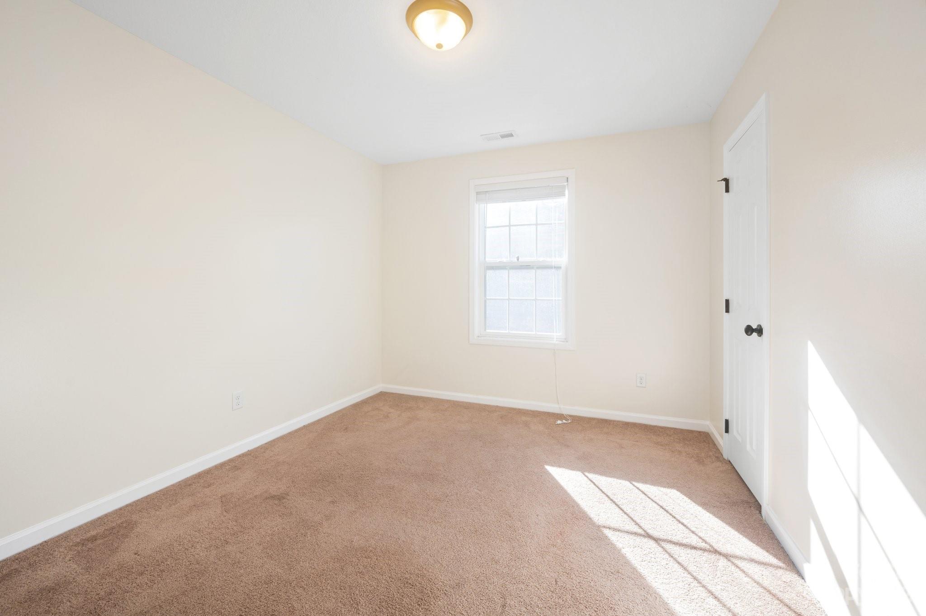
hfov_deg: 104.3
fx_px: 360
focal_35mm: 14
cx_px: 463
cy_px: 308
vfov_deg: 81.1
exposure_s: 1/25
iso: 200
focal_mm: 14
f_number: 8
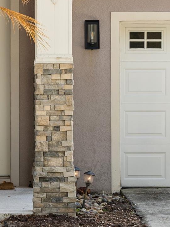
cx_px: 60
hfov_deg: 6.2
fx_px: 1565
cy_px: 79
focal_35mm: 239
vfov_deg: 8.3
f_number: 9
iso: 80
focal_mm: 75
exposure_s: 1/6
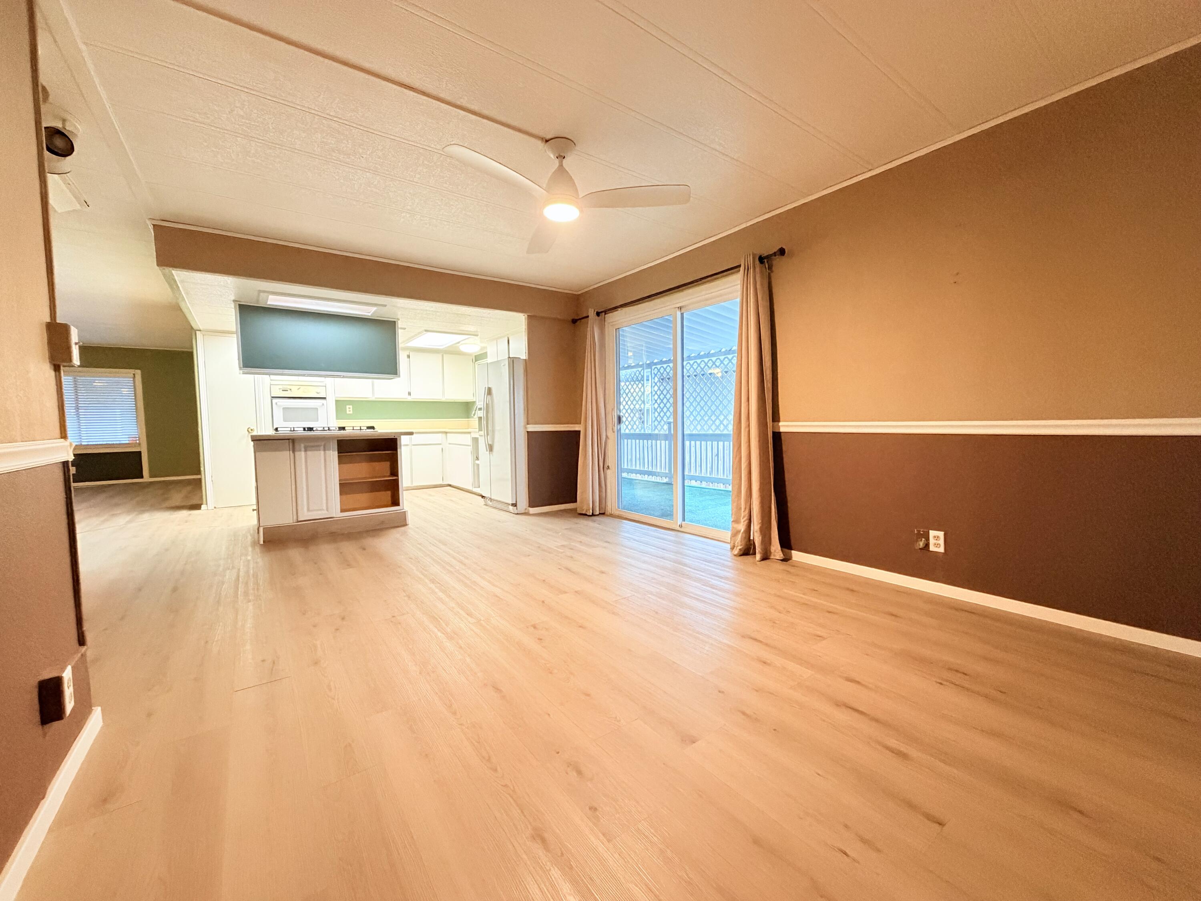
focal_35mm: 14
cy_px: 450
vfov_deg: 85.7
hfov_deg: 102.1
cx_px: 600
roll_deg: +1.5
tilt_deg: -4.8
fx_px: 486
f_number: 2.2
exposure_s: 1/60
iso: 500
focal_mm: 2.22
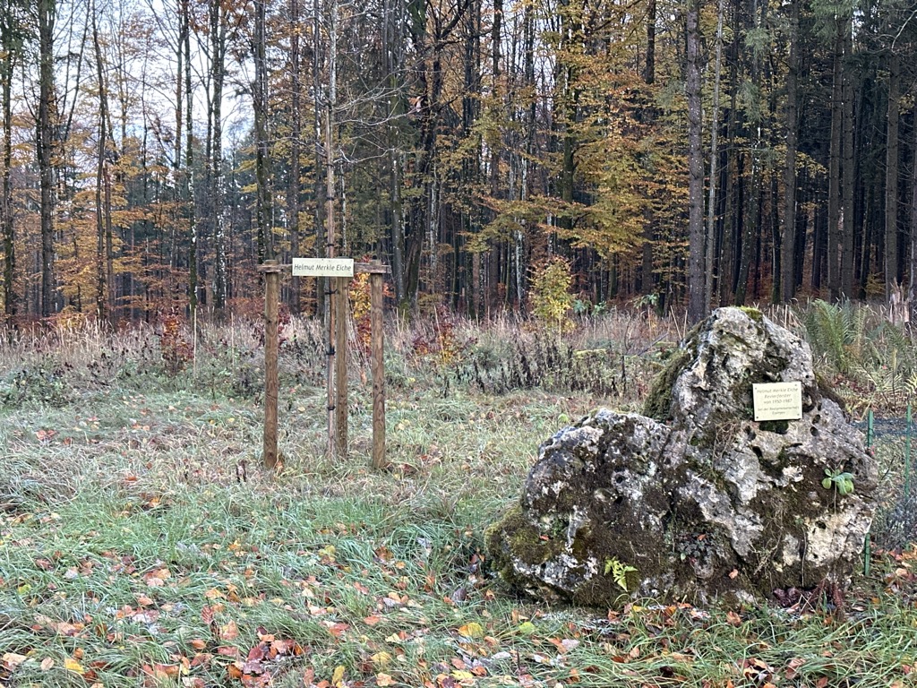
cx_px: 458
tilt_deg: -5.8
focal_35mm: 48
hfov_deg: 39.7
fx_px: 1272
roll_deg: -0.7
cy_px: 344
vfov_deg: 30.3
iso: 250
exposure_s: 1/46
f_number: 1.78
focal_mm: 6.86
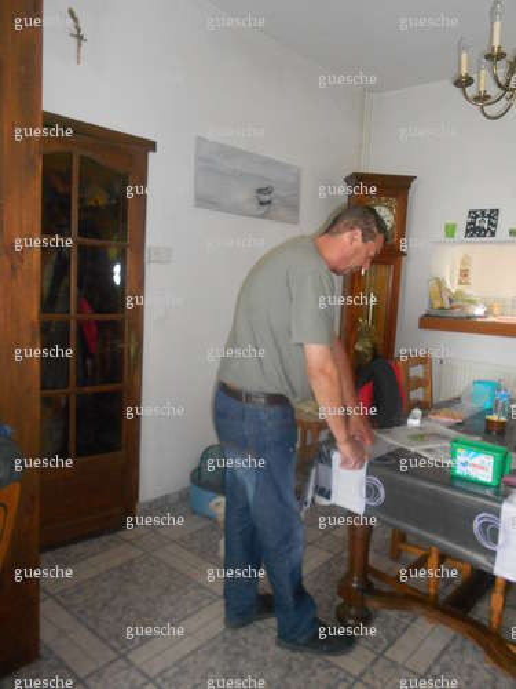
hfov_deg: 53.1
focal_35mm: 26
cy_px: 344
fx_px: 517
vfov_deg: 67.3
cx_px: 258
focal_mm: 4.6
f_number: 3.2
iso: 250
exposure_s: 1/25
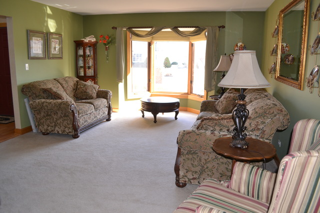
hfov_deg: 67.4
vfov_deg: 48.0
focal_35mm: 27
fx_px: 240
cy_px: 106
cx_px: 160
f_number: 4
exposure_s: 1/100
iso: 400
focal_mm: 18
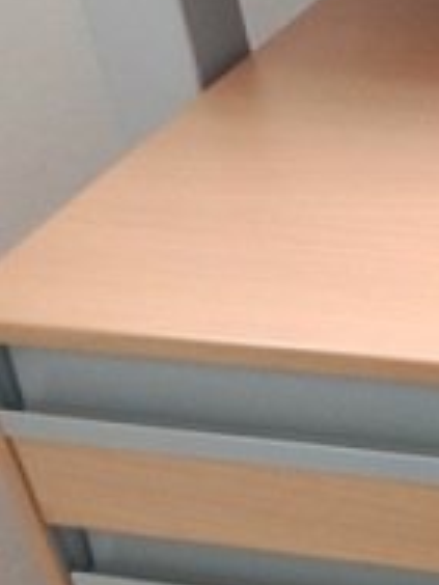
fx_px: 1556
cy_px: 697
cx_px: 744
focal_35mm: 92
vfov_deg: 20.0
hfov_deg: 14.5
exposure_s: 1/33.3
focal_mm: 3.65
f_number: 2.2
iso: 552
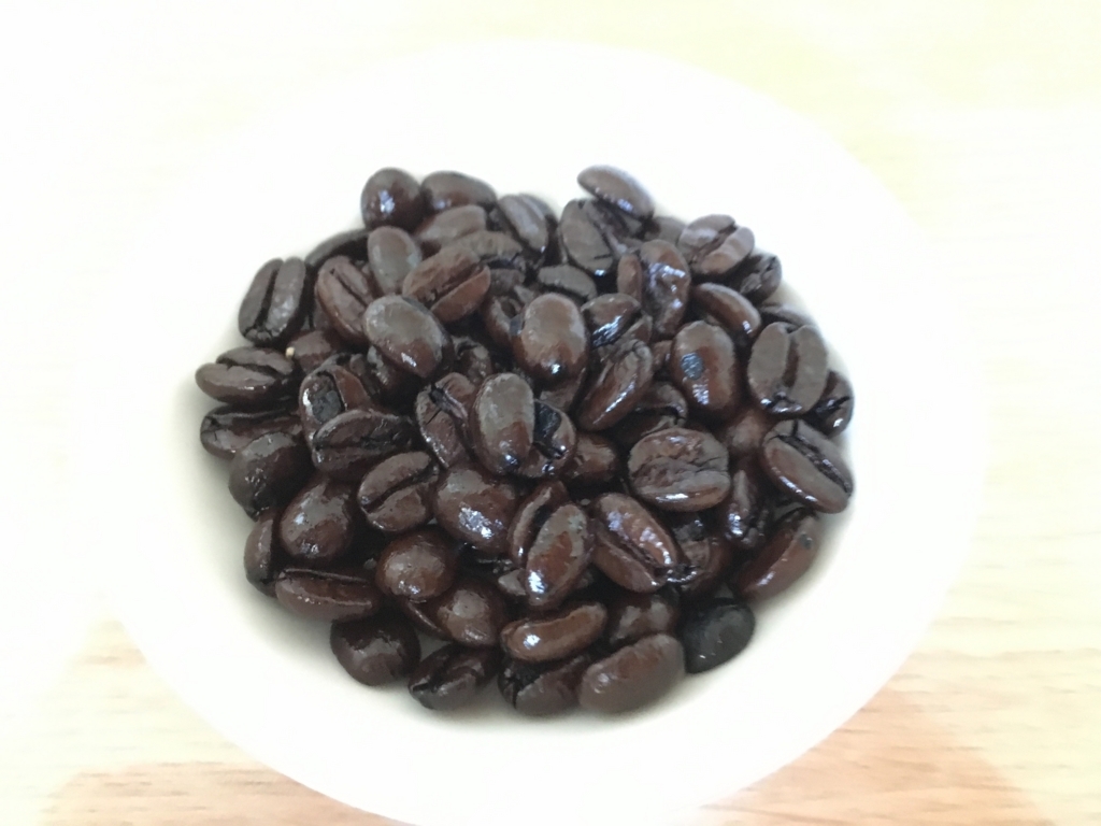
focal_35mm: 29
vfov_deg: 48.2
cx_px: 550
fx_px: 922
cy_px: 413
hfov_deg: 61.7
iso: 800
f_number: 2.2
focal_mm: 4.15
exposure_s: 1/15
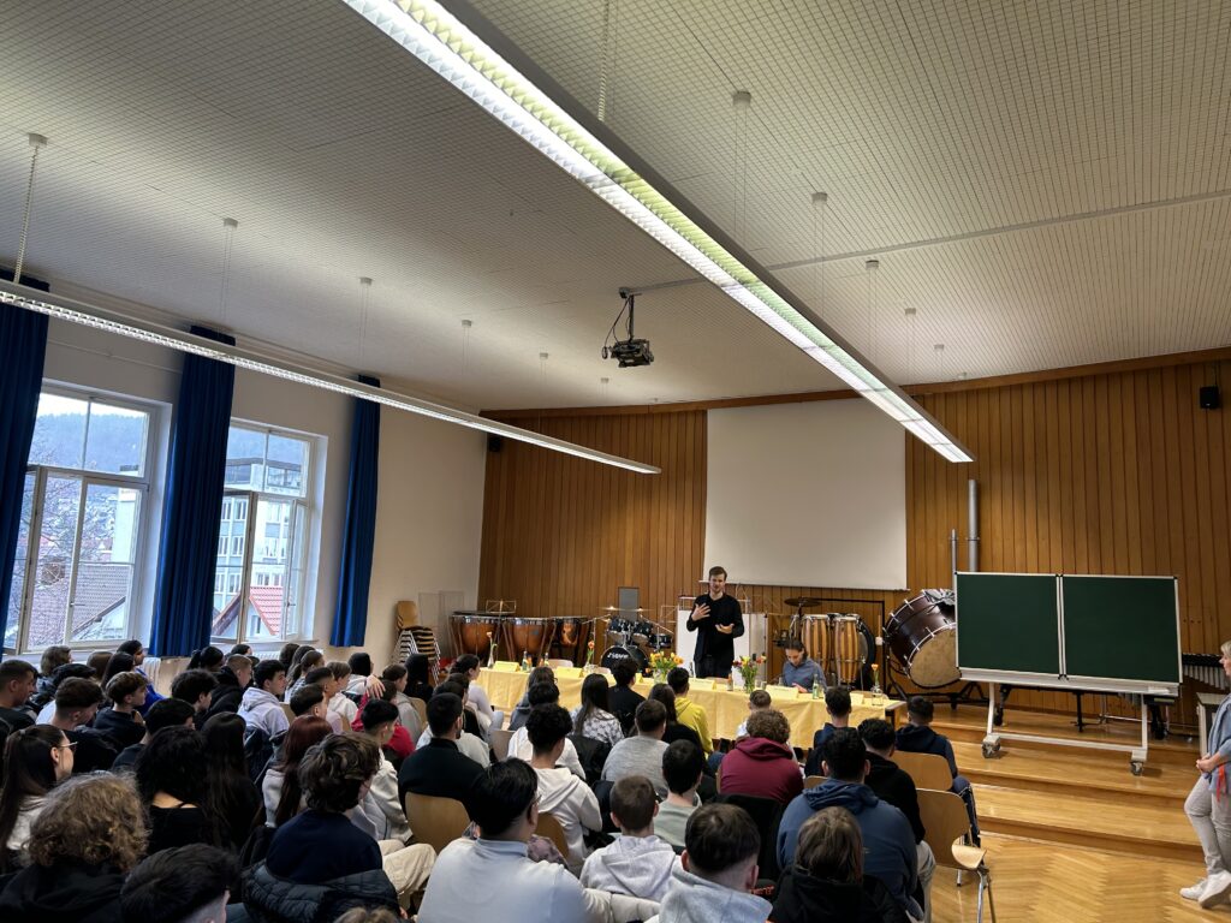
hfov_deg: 67.3
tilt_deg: +8.0
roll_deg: -1.8
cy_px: 462
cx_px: 616
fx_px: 925
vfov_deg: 53.1
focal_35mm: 26
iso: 64
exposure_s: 1/100
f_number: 1.5
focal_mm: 5.7
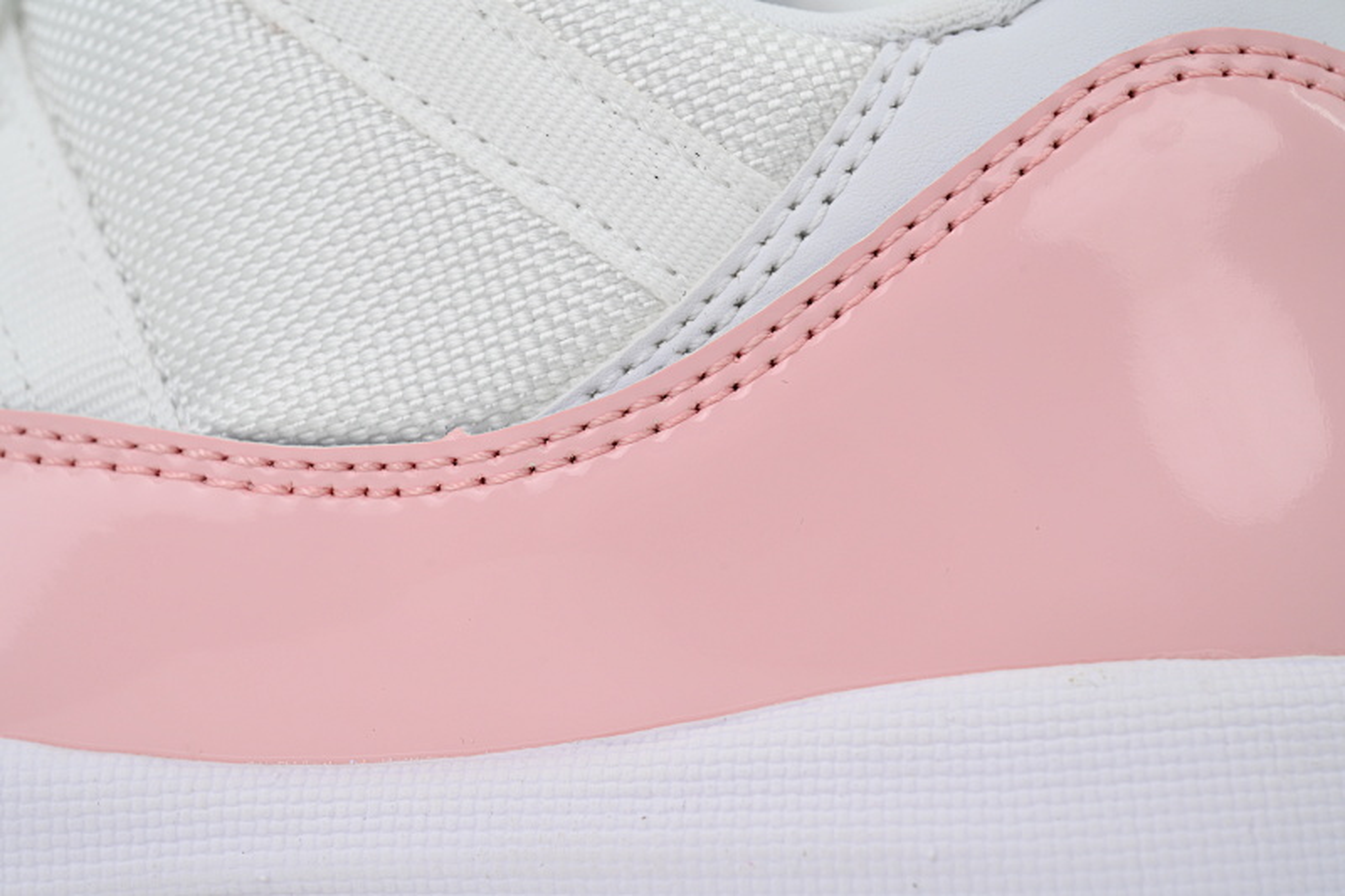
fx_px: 3922
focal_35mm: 105
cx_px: 672
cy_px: 448
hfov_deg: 19.5
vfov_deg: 13.0
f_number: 13
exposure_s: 1/100
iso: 400
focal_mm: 105
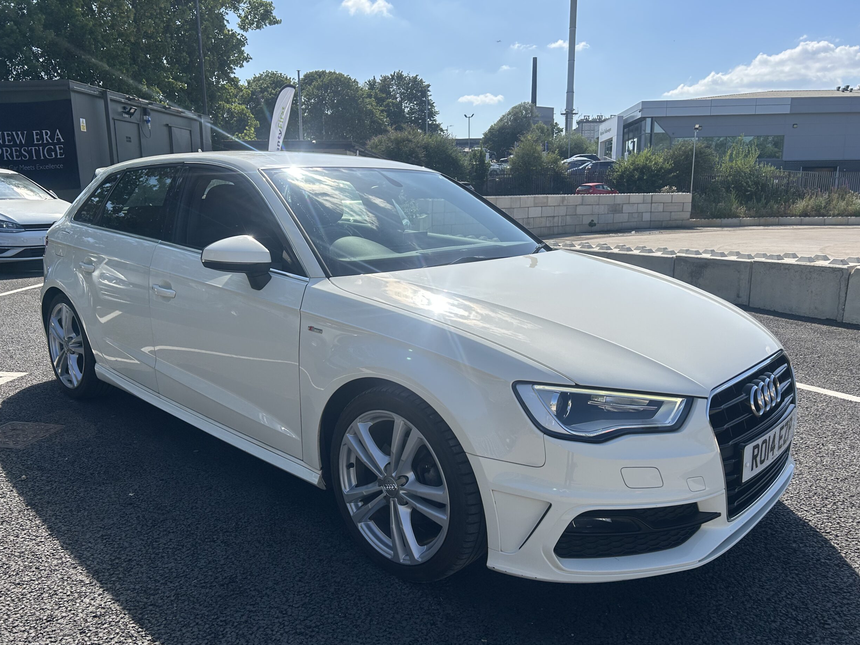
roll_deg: +0.8
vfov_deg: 51.4
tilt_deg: -12.0
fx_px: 671
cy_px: 324
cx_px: 426
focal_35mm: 27
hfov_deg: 65.3
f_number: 1.5
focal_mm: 5.7
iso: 50
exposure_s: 1/5076
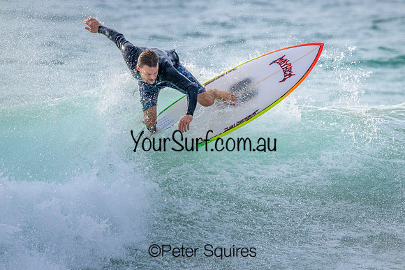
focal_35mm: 956
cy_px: 156
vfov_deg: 1.4
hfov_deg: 2.2
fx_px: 10754
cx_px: 240
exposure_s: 1/2000
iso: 1250
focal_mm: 800
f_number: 11
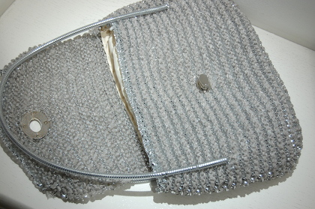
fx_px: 524
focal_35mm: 60
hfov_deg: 33.4
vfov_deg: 22.6
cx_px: 158
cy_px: 104
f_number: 5.6
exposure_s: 1/200
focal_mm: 40
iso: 800
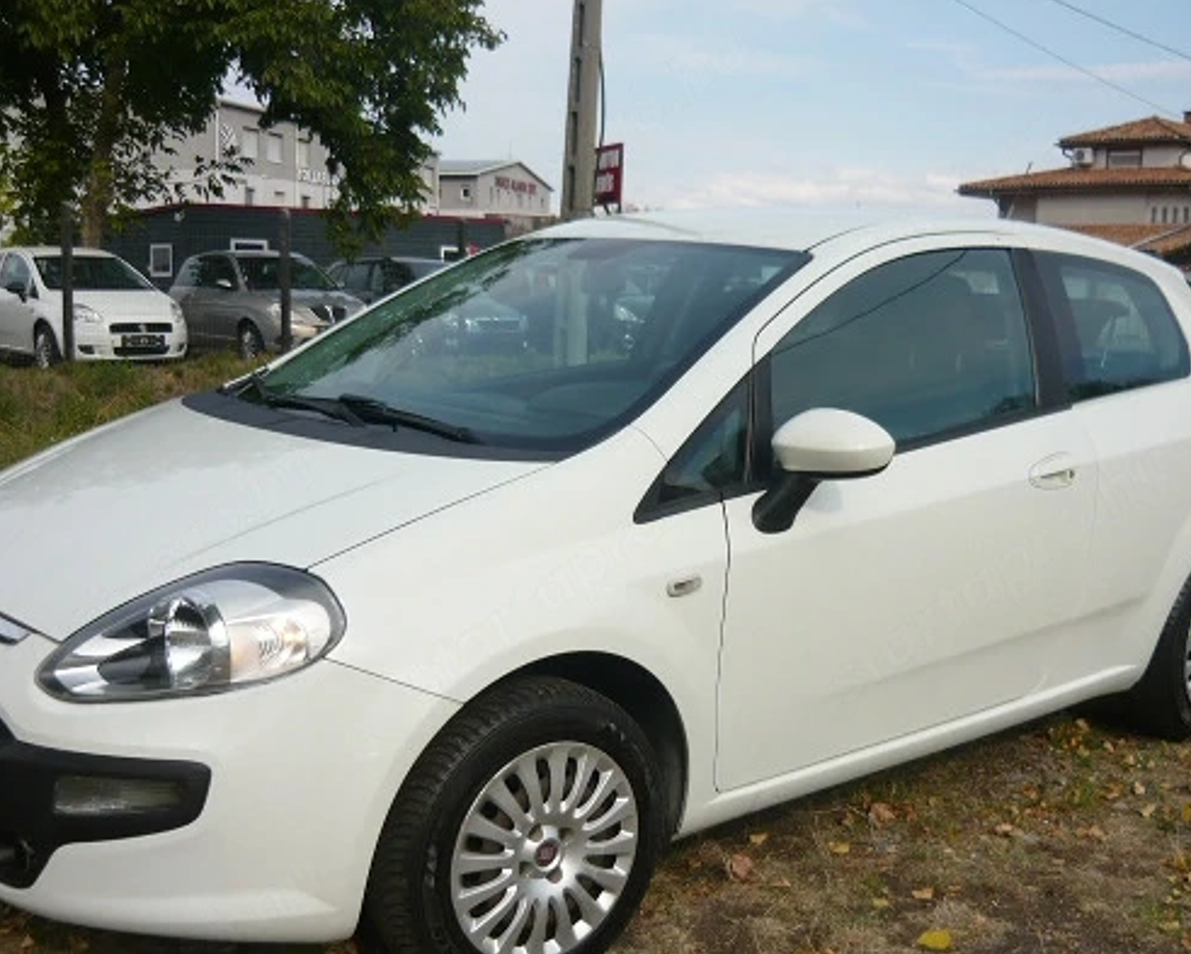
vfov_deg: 35.6
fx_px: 1481
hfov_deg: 43.8
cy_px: 568
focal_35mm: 42
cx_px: 616
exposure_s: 1/160
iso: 100
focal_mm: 5.5
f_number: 8
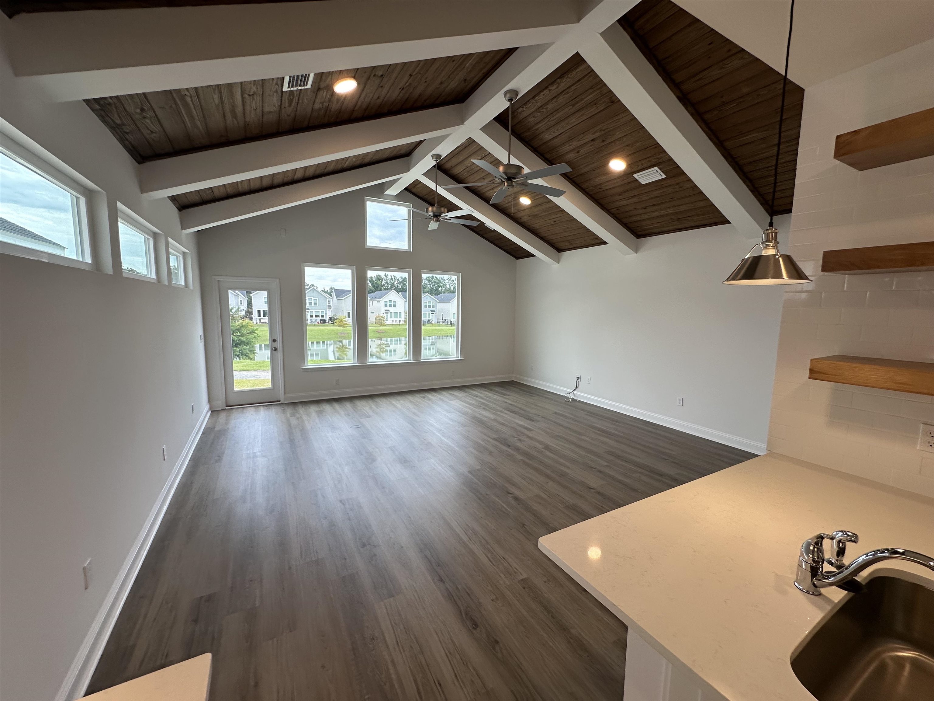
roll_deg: -1.1
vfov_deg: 85.7
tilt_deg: -6.1
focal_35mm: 14
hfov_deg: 102.1
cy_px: 350
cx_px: 467
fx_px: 378
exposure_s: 1/120
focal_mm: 2.22
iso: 50
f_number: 2.2
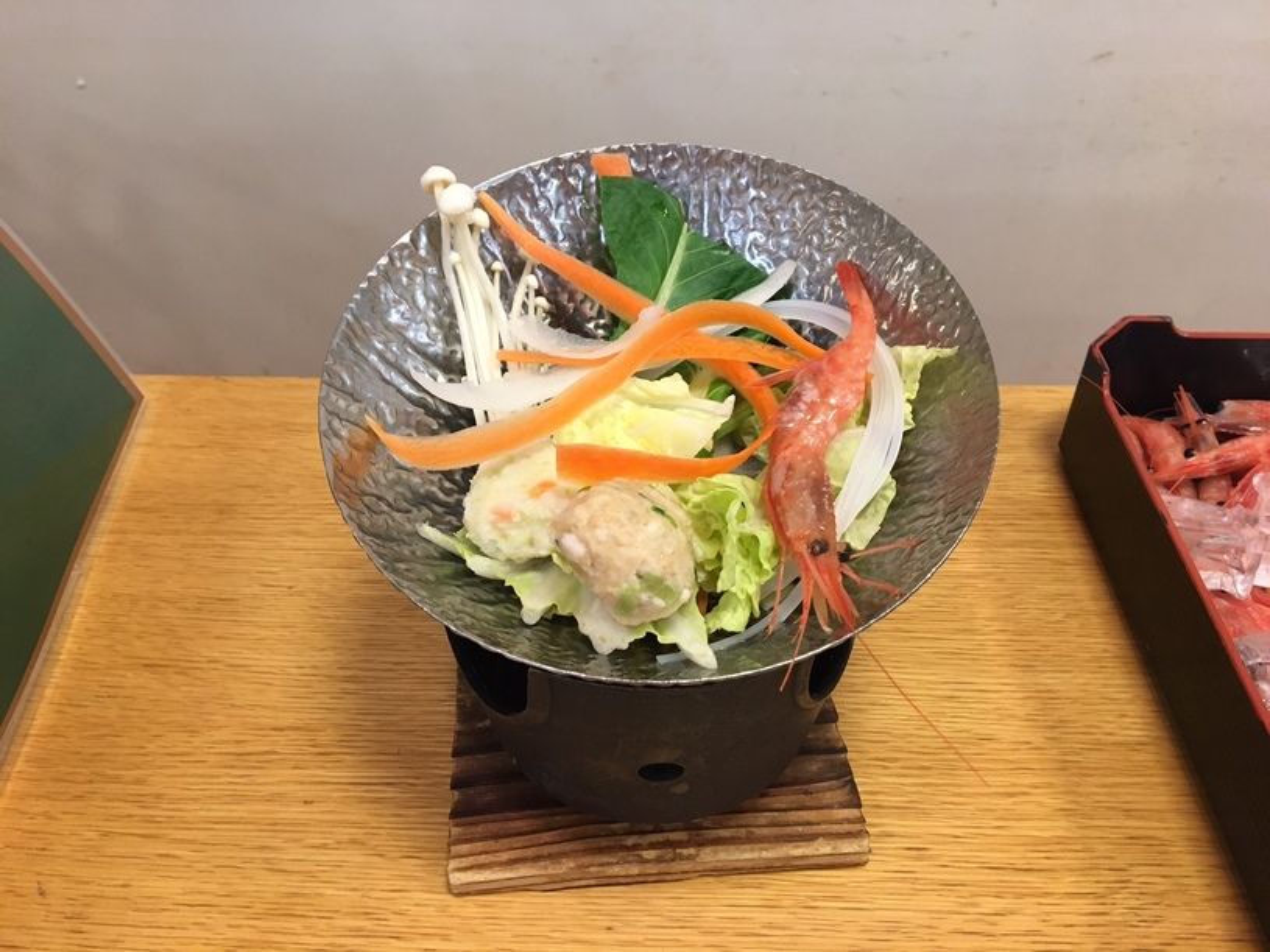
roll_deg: +0.1
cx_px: 635
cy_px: 476
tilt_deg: -43.4
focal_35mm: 29
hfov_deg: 61.7
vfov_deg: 48.2
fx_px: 1064
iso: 80
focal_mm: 4.15
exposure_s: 1/30
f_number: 2.2
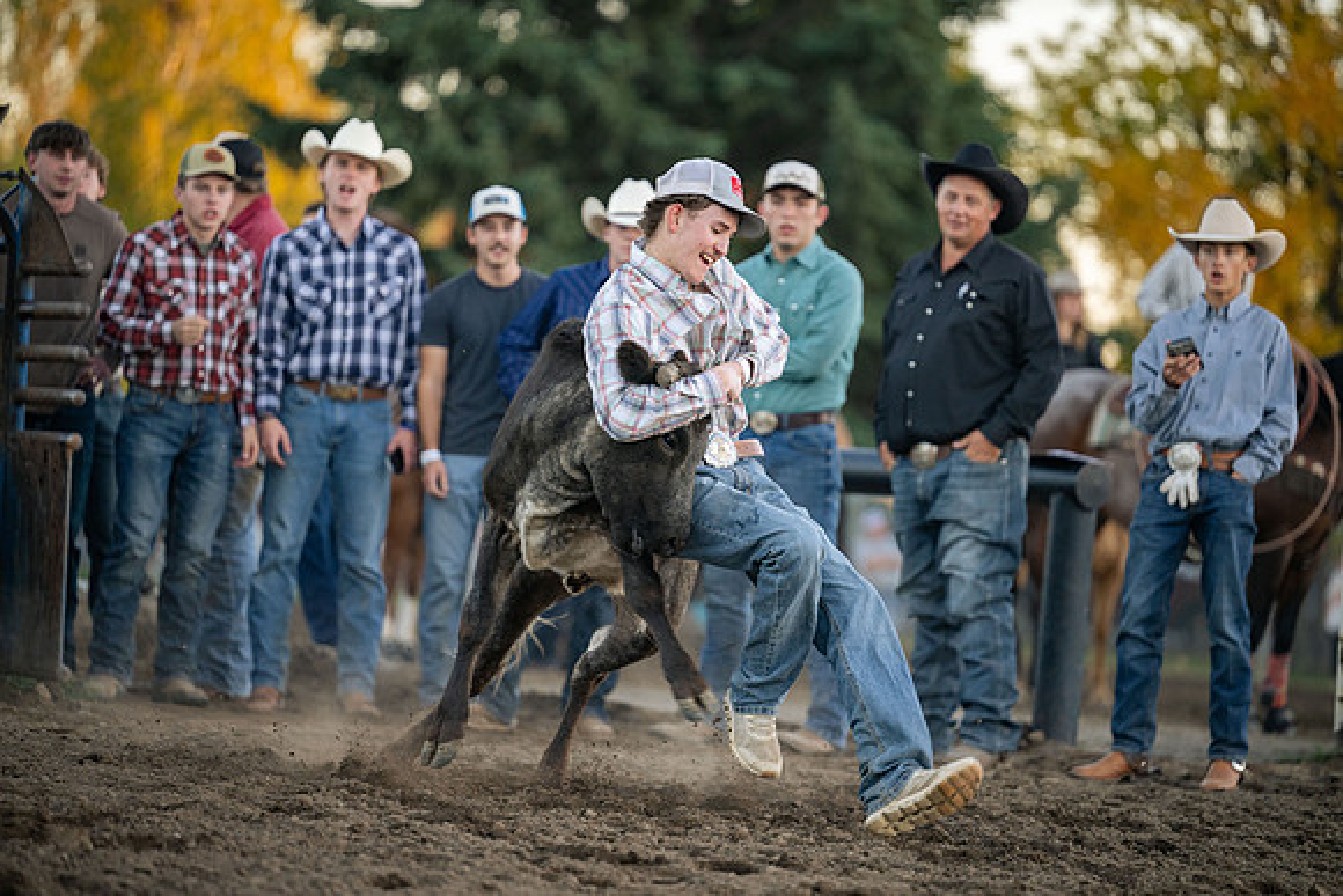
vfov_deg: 7.4
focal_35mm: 187
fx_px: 6968
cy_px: 410
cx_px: 669
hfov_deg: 11.0
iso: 400
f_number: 2.8
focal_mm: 170
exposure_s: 1/400
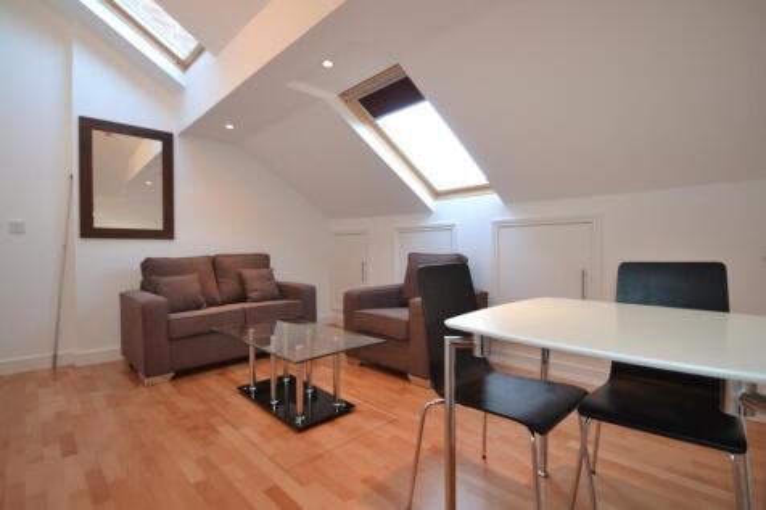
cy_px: 255
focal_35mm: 16
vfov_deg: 72.0
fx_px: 351
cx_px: 383
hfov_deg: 95.0
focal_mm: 11
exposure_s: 1/60
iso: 400
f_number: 4
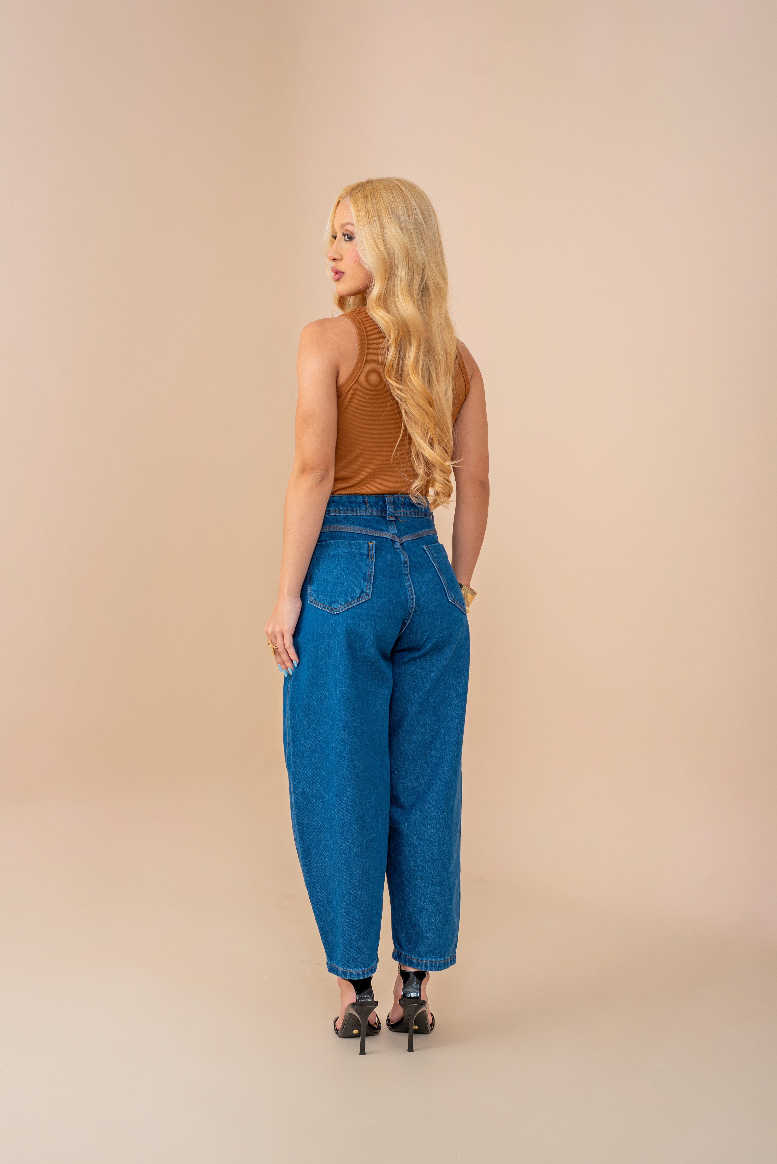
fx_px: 1617
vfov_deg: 39.6
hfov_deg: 27.0
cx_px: 388
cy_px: 582
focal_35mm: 50
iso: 160
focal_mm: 50
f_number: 7.1
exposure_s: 1/160
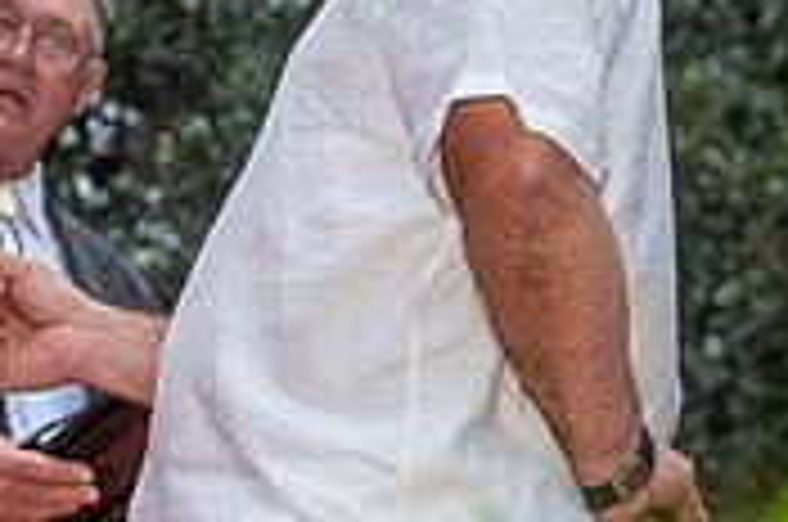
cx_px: 549
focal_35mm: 146
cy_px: 238
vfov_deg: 9.4
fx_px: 3190
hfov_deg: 14.0
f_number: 3.2
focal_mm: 44
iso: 800
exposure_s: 1/200
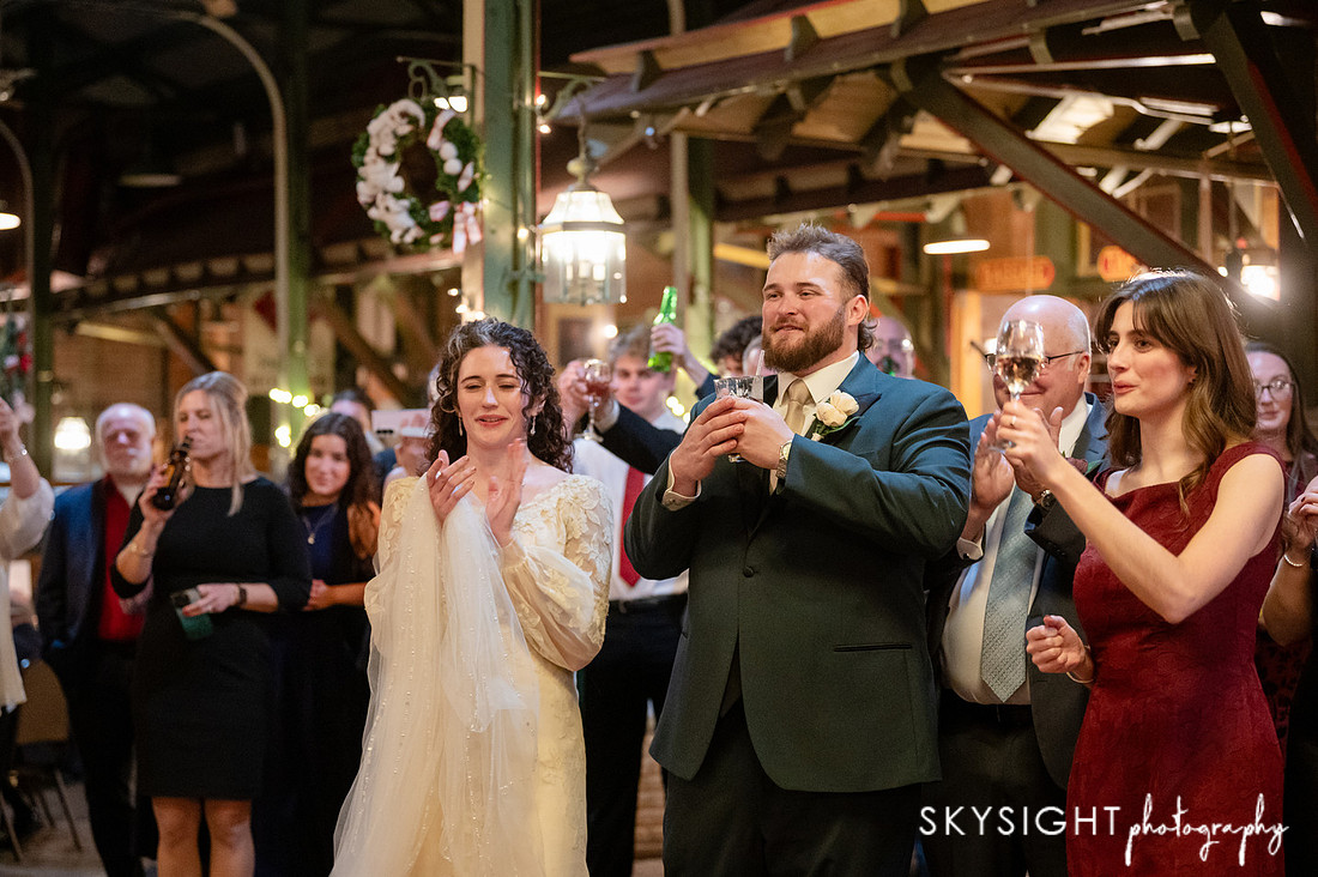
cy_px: 438
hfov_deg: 28.1
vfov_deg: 18.9
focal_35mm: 72
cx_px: 659
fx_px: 2630
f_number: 2.8
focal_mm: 70
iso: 8000
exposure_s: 1/100
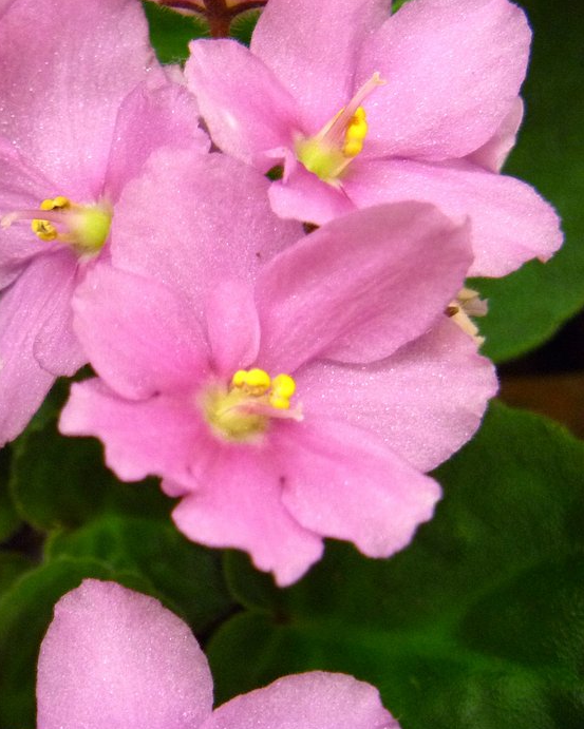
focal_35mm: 68
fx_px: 1469
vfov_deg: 27.9
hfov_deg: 21.9
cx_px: 44
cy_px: 334
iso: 400
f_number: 3.7
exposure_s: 1/30
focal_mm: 8.3
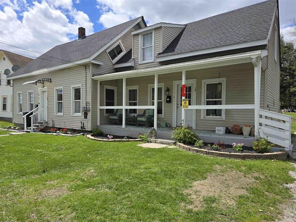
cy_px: 111
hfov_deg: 73.9
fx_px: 197
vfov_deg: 58.9
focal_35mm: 23
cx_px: 148
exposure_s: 1/1019
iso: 12
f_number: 1.7
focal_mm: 6.3
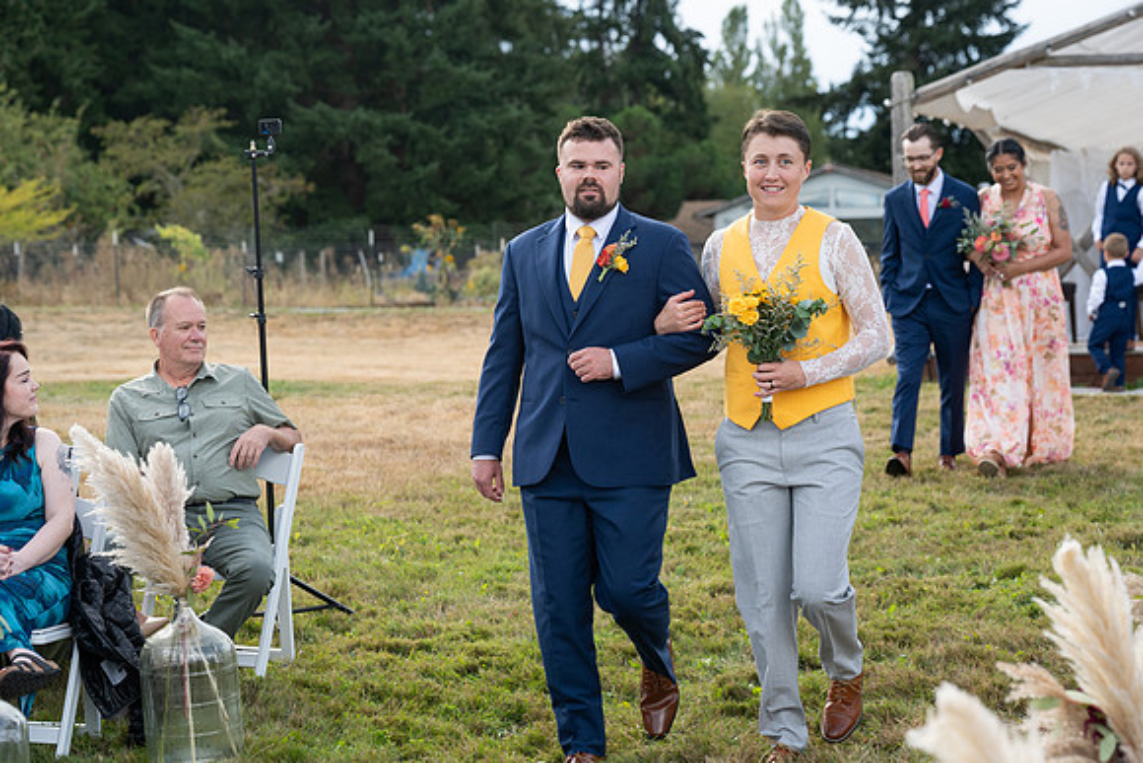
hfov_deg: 25.1
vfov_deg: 16.9
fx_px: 2572
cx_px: 572
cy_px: 382
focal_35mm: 81
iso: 400
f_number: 4.5
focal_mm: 81
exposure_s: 1/800
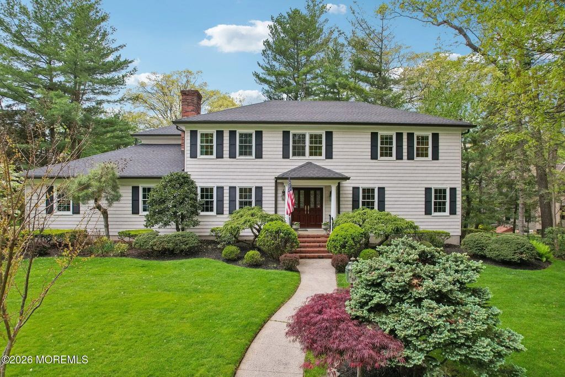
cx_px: 282
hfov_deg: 78.6
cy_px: 188
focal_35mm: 22
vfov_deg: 57.2
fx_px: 345
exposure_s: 1/350
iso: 100
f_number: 2.8
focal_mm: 8.4
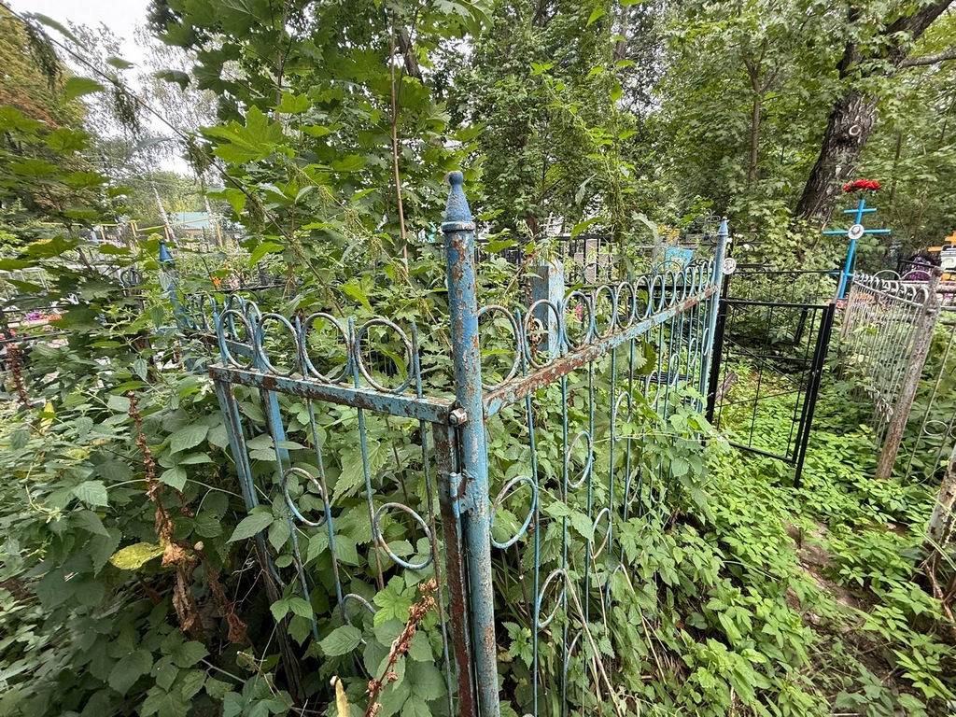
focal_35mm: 14
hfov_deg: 102.1
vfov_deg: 85.7
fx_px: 387
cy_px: 358
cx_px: 478
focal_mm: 2.22
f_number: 2.2
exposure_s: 1/99
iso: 80
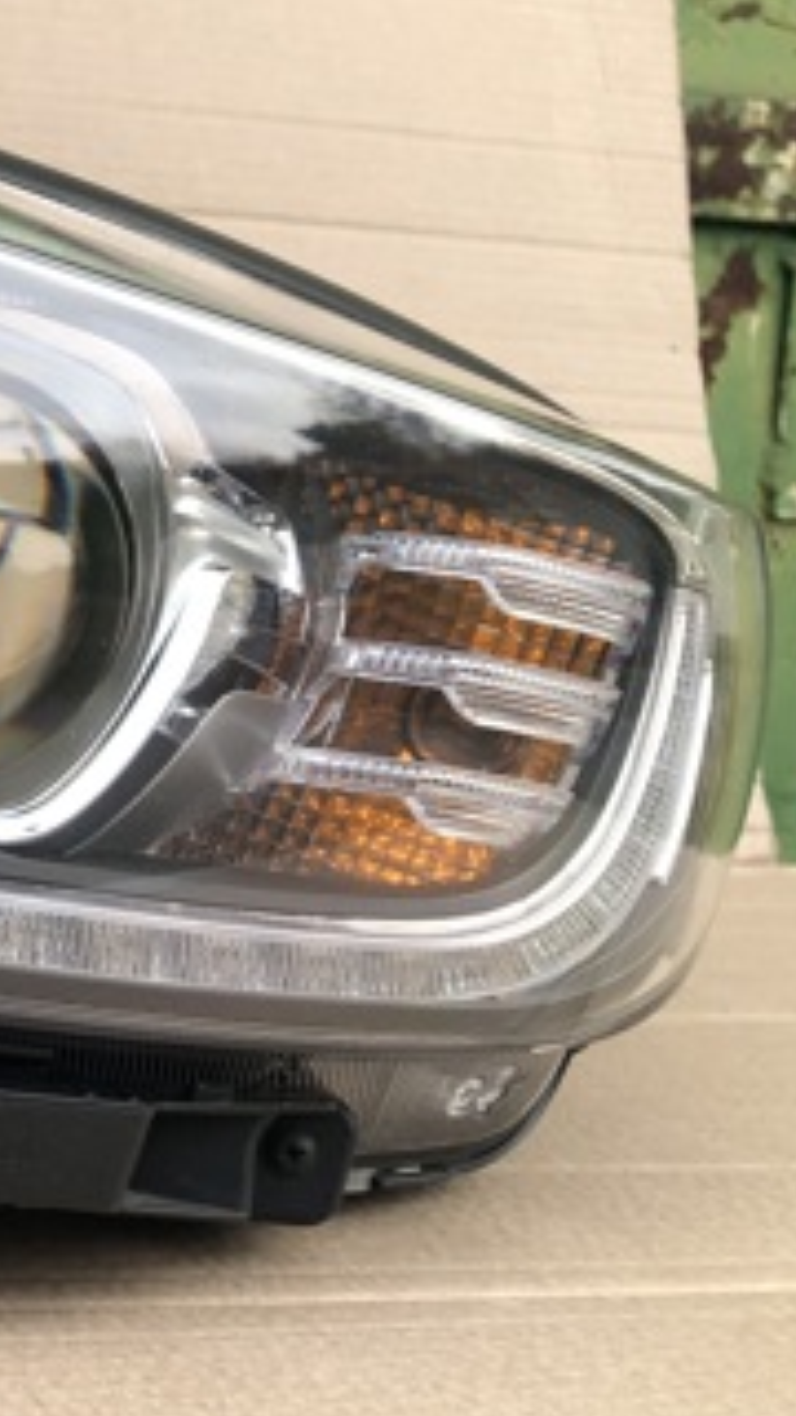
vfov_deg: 34.3
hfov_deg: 17.0
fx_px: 2289
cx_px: -544
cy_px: 622
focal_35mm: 61
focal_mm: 3.99
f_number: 1.8
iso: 25
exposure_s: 1/120
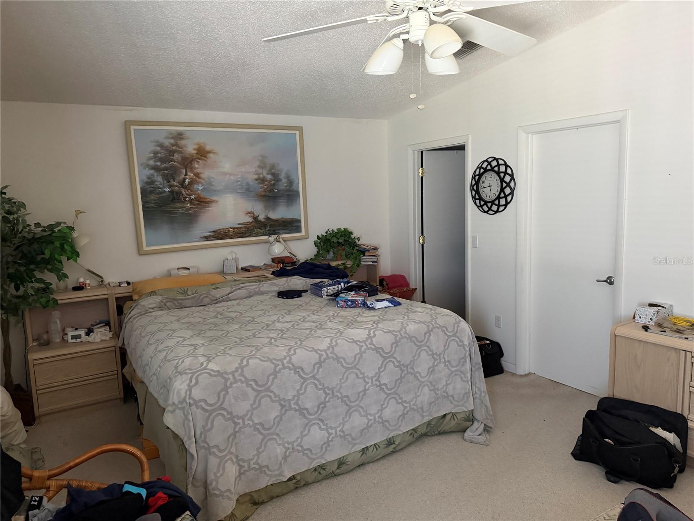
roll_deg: +1.1
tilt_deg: -7.4
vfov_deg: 56.8
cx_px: 347
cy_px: 260
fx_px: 481
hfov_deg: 71.6
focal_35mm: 24
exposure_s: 1/40
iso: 800
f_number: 1.78
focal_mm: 6.76
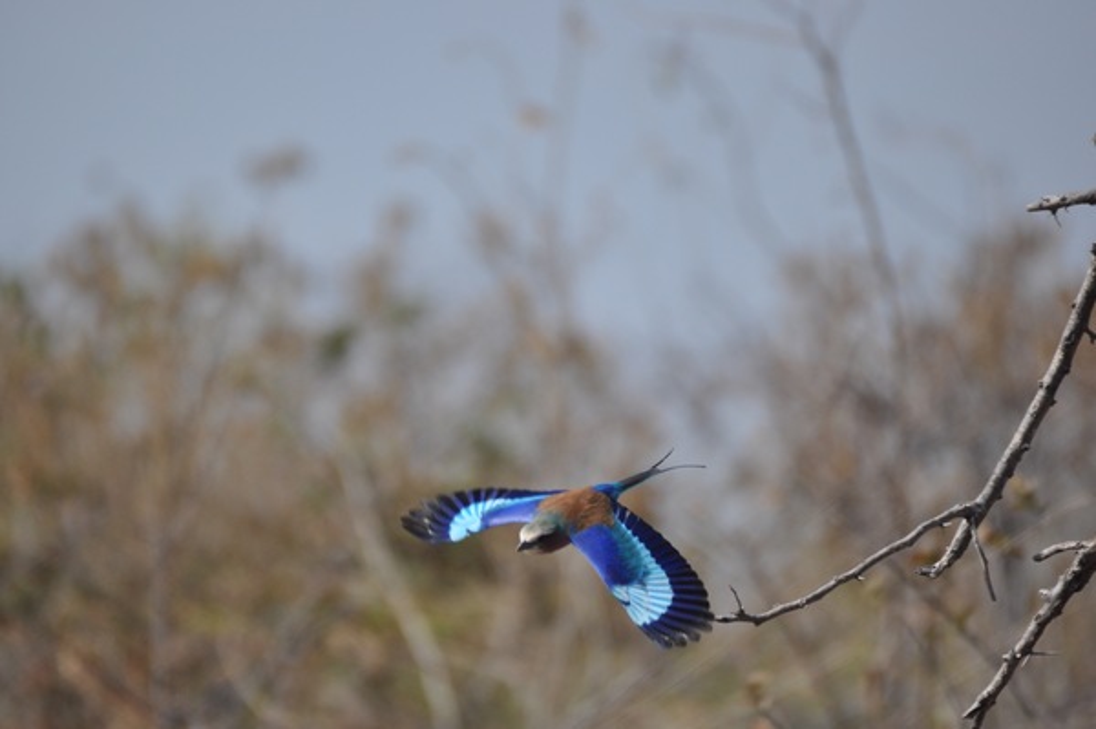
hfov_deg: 2.8
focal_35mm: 750
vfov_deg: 1.8
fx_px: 22814
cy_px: 364
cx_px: 548
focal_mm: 500
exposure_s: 1/1600
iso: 400
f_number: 7.1
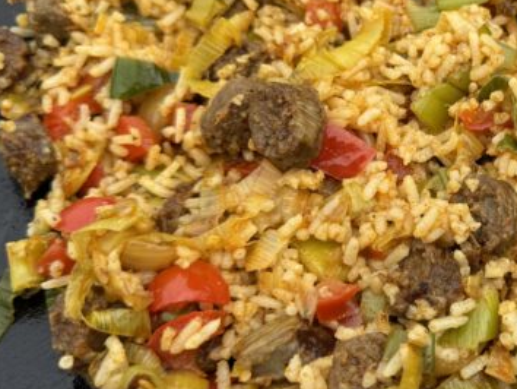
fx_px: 777
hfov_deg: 34.8
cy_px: 171
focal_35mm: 52
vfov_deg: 28.0
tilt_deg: -61.2
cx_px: 459
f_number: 1.78
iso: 80
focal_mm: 6.76
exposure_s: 1/1238
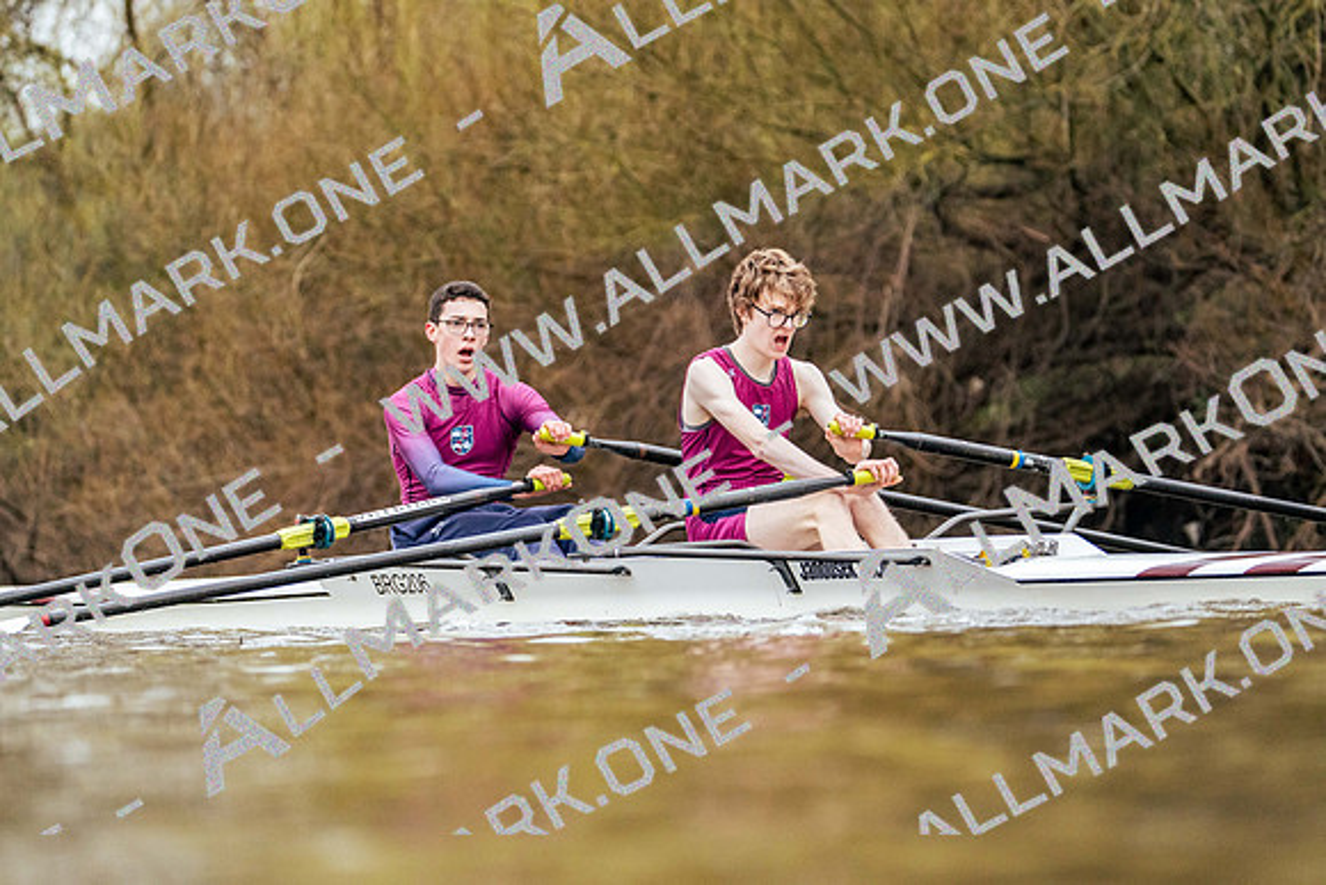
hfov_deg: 7.6
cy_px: 442
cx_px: 663
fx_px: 9947
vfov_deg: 5.1
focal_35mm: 270
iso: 5000
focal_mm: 270
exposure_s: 1/1600
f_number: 6.3
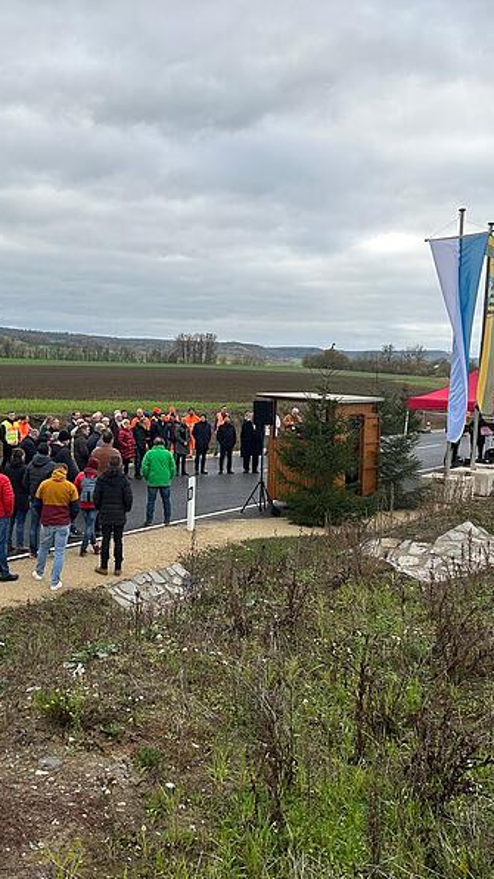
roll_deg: -3.1
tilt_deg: -5.2
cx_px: 192
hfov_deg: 31.1
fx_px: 885
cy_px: 441
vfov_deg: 52.8
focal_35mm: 38
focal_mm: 5.7
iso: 50
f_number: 1.5
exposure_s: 1/803
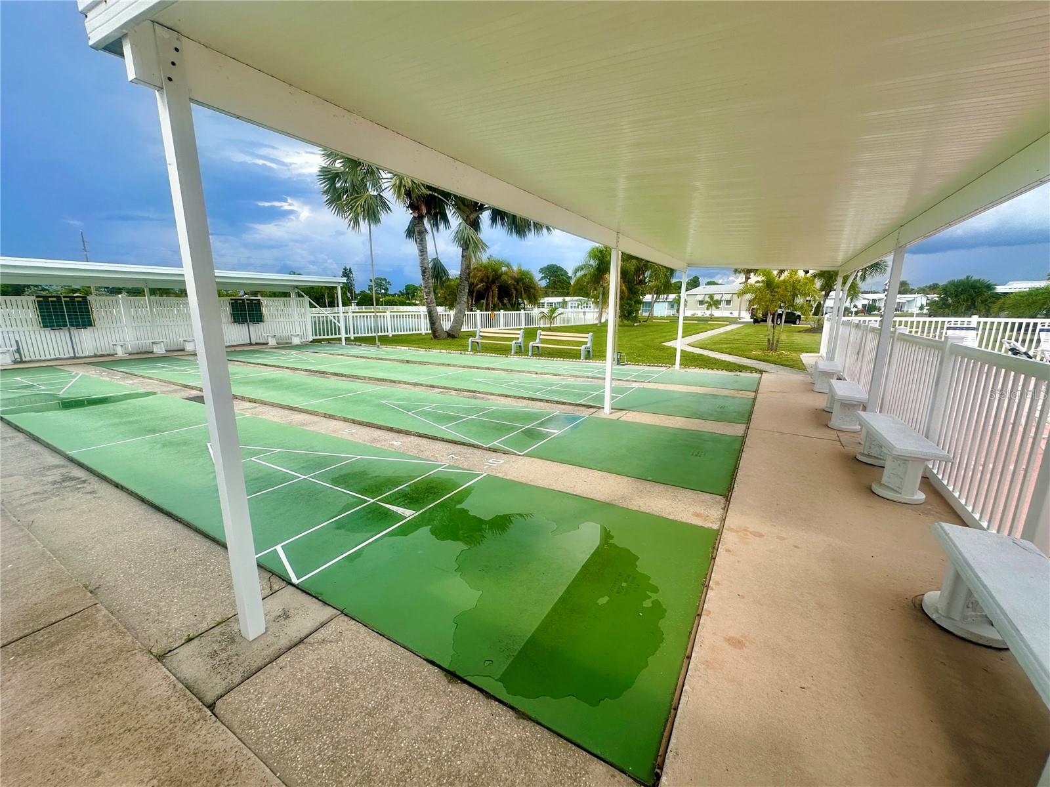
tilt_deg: -11.5
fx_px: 425
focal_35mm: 14
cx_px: 525
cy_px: 394
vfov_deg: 85.7
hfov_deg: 102.1
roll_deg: -0.9
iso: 40
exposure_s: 1/1024
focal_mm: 2.22
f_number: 2.2
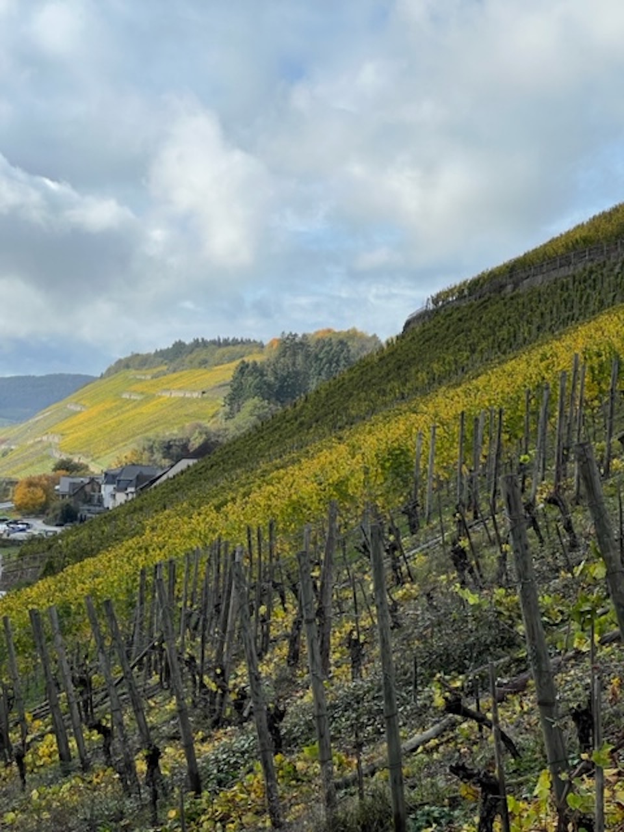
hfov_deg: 19.1
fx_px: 1851
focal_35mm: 77
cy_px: 416
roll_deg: -1.8
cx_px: 312
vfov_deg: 25.3
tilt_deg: +2.4
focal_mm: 9
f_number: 2.8
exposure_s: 1/853
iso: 32
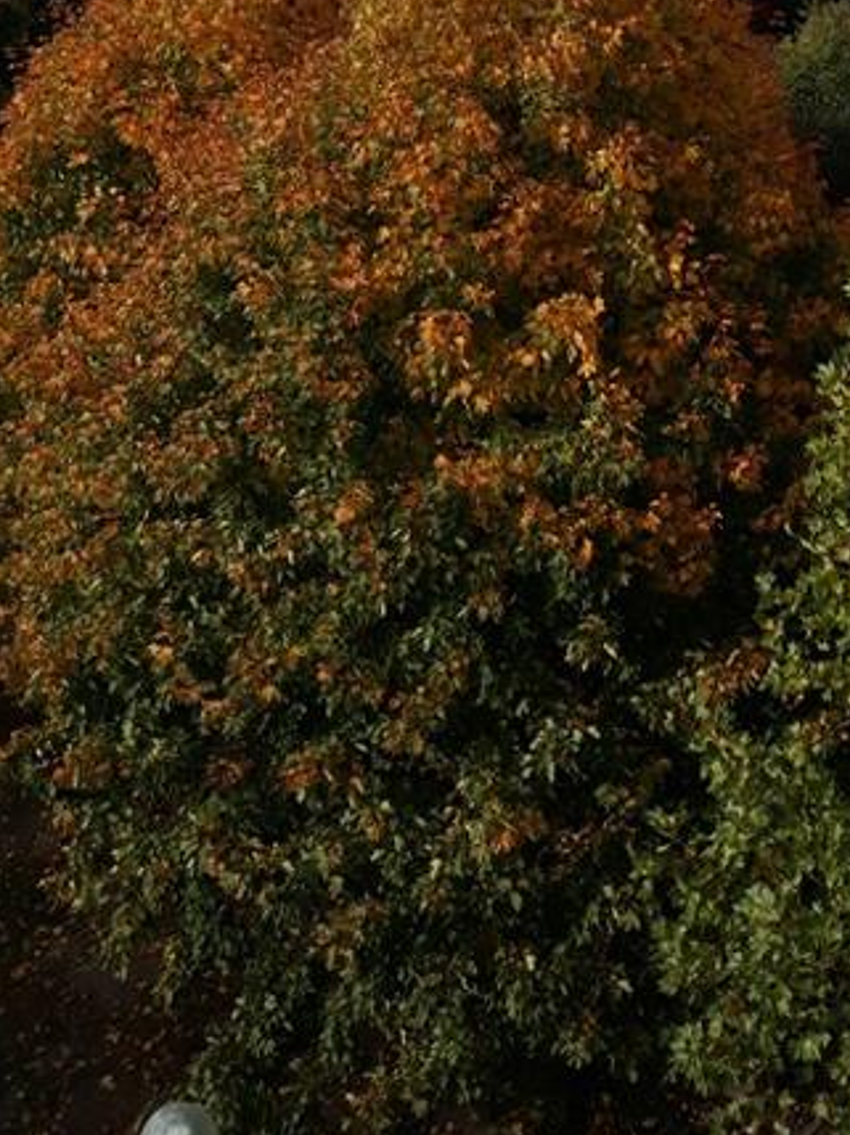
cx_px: 601
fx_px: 2066
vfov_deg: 28.6
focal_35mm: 63
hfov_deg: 23.1
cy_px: -32
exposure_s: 1/1036
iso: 40
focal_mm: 3.71
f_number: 1.7
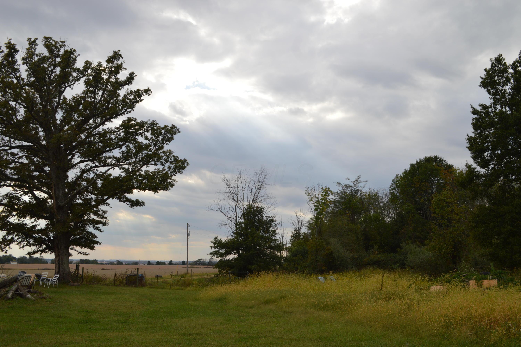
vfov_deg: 36.8
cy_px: 174
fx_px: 520
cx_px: 260
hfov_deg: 53.2
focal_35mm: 36
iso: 100
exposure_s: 1/200
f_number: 8
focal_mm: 24
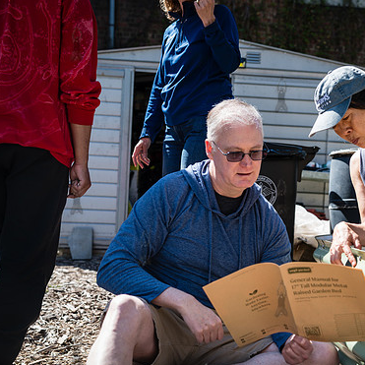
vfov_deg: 29.1
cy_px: 195
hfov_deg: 28.6
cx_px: 282
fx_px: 704
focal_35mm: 59
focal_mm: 41
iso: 100
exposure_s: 1/400
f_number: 3.5
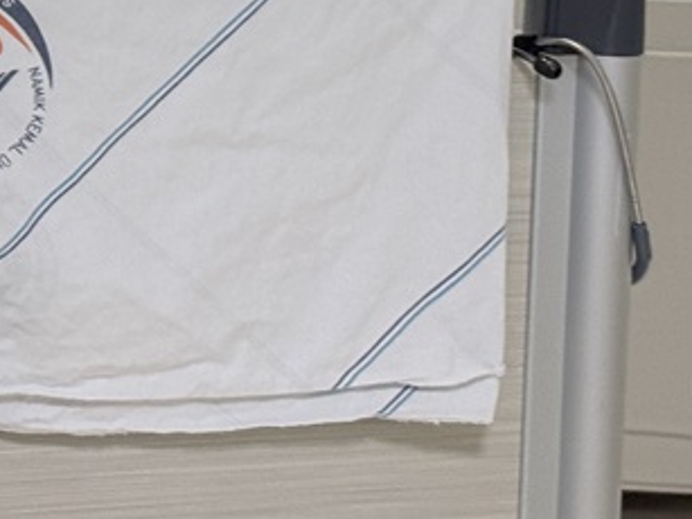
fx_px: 2997
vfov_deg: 9.6
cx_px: -246
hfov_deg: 12.7
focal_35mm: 150
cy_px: -255
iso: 80
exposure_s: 1/50
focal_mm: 6.76
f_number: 1.78
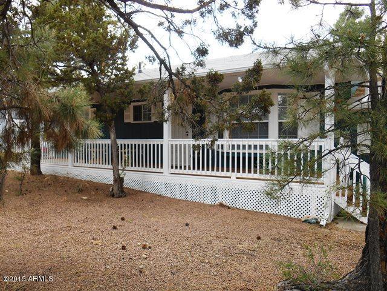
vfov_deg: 45.4
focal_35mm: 31
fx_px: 347
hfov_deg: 58.4
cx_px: 194
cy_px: 146
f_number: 3.6
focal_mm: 5.5
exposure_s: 1/100
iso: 80
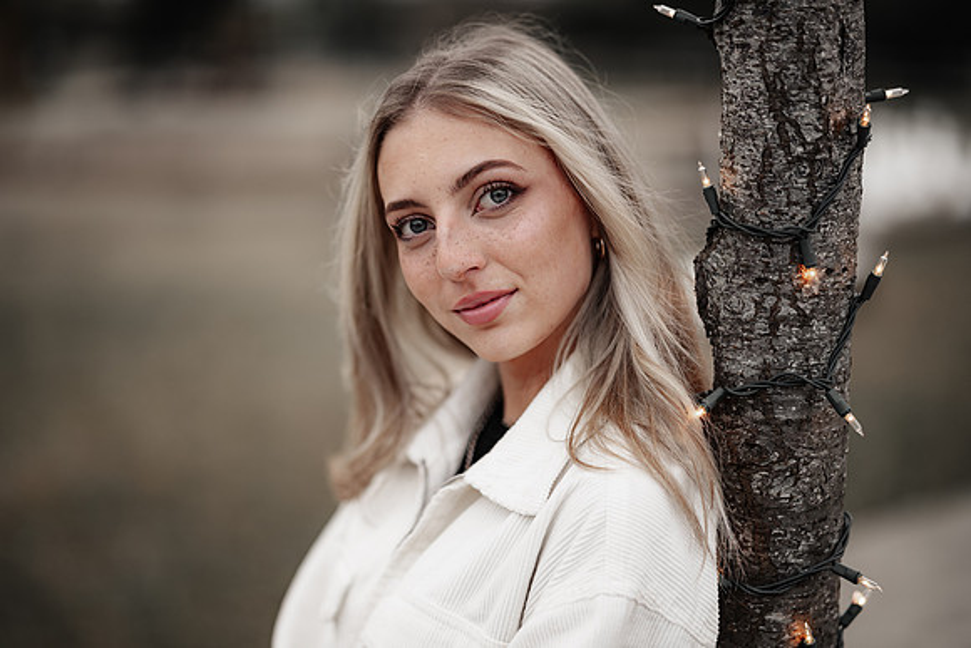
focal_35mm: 85
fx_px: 2293
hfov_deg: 23.9
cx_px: 486
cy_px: 324
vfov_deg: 16.1
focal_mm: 85
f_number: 1.4
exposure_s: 1/250
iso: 100
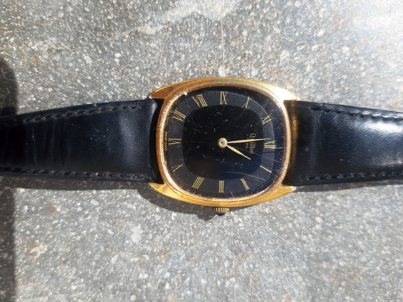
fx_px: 314
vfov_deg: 51.4
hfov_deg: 65.3
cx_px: 202
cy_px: 151
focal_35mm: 27
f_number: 1.7
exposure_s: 1/1136
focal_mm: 3.93
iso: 40
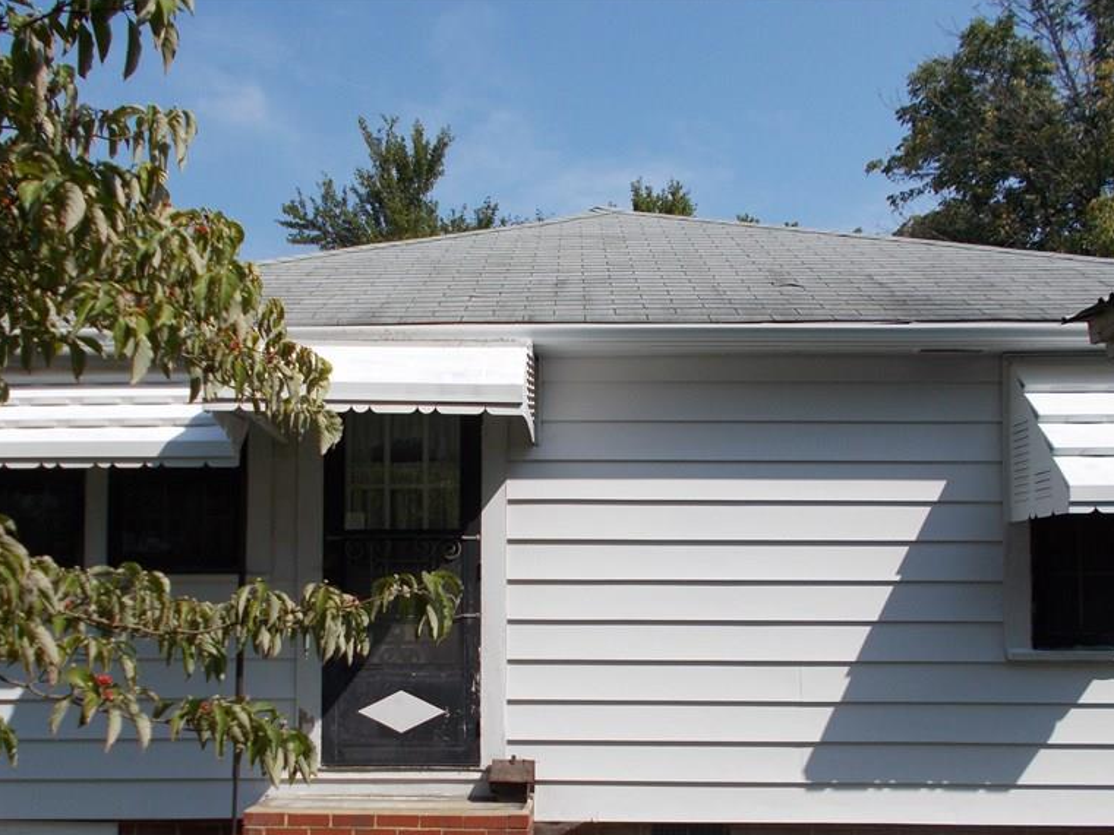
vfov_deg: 40.2
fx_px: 1127
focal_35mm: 35
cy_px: 554
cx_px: 558
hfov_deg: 52.6
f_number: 8
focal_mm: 4.6
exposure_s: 1/200
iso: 80
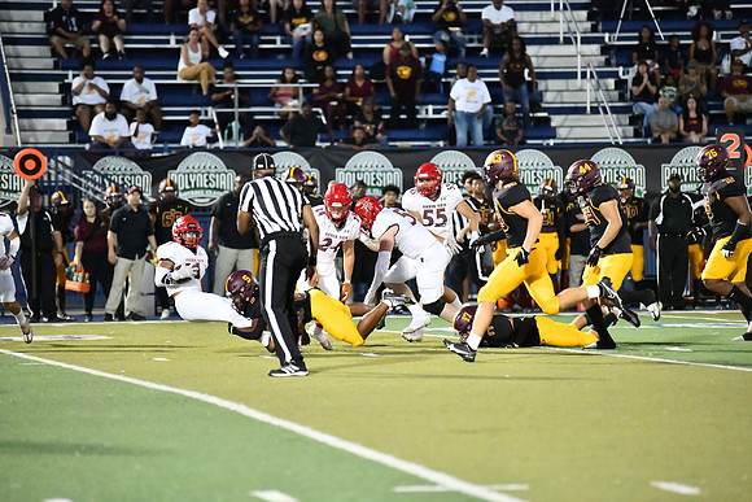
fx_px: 4179
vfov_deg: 6.9
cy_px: 251
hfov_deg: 10.3
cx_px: 376
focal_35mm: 200
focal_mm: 200
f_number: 3.2
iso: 22800
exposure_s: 1/3200
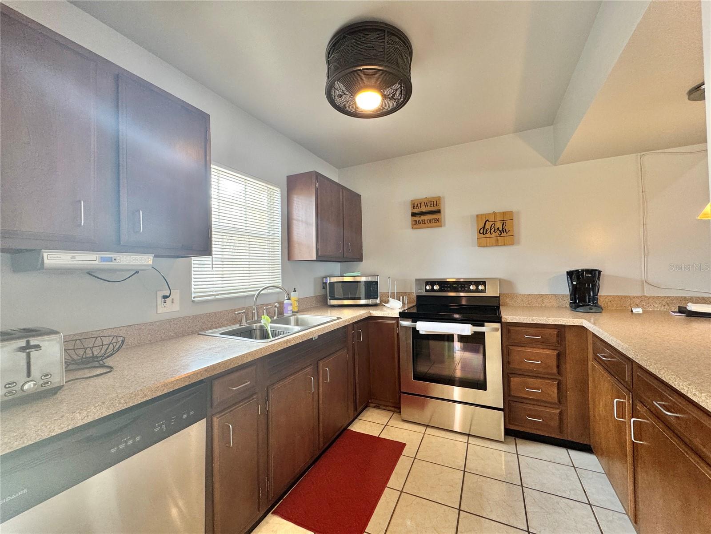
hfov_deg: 102.1
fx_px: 288
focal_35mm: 14
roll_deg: +1.9
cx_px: 356
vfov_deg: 85.7
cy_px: 267
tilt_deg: +0.2
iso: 160
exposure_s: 1/60
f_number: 2.2
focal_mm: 2.22
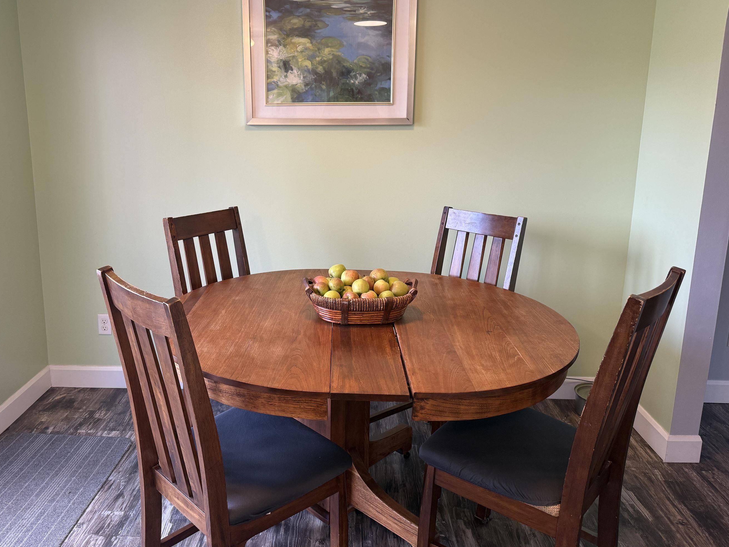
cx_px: 320
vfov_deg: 49.6
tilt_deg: -11.8
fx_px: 590
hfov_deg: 63.2
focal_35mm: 28
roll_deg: -1.3
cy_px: 235
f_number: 1.78
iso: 125
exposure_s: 1/120
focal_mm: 6.76
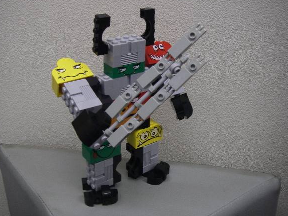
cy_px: 97
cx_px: 137
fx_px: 349
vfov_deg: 34.3
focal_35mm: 42
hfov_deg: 44.8
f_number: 3.3
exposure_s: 1/20
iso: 160
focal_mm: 6.3
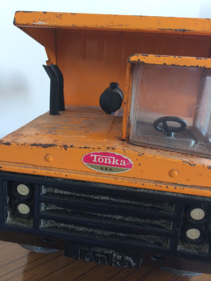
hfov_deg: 48.2
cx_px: 106
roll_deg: -1.9
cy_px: 140
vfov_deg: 61.7
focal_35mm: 29
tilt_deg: -17.6
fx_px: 236
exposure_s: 1/33
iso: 160
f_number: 2.2
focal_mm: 4.15
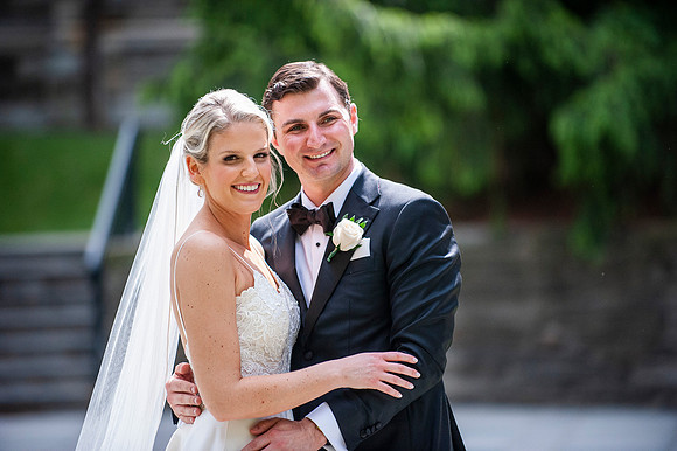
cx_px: 338
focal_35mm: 200
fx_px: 3759
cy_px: 226
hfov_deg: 10.3
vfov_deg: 6.9
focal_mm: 200
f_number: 2.8
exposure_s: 1/5000
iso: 1600
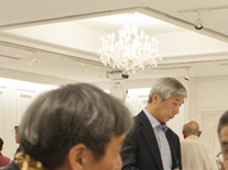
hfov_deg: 18.4
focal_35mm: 104
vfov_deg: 14.0
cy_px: 179
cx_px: 227
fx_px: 685
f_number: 5.6
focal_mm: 35
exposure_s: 1/100
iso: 1100
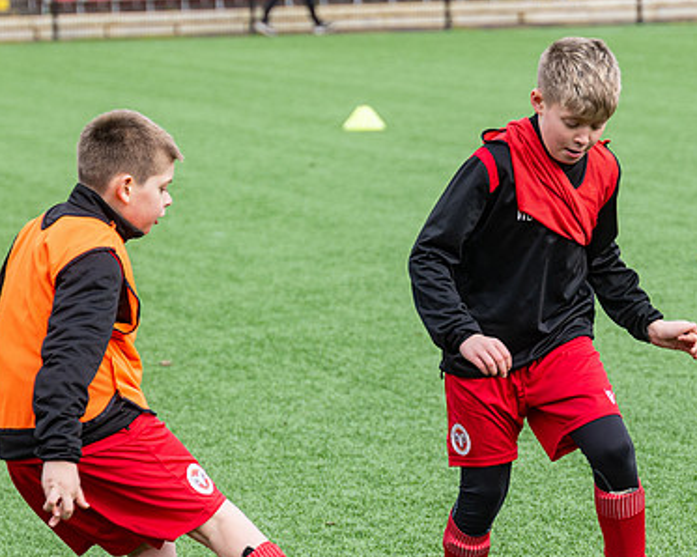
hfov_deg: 7.7
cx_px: 401
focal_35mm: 250
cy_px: 413
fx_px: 5154
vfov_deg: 6.2
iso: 200
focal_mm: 98
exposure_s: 1/640
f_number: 4
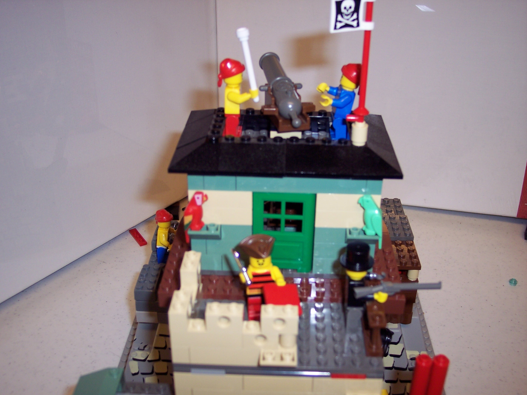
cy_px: 201
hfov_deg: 46.8
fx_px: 609
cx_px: 257
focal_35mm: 40
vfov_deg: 36.0
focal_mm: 8
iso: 100
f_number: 2.8
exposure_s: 1/60
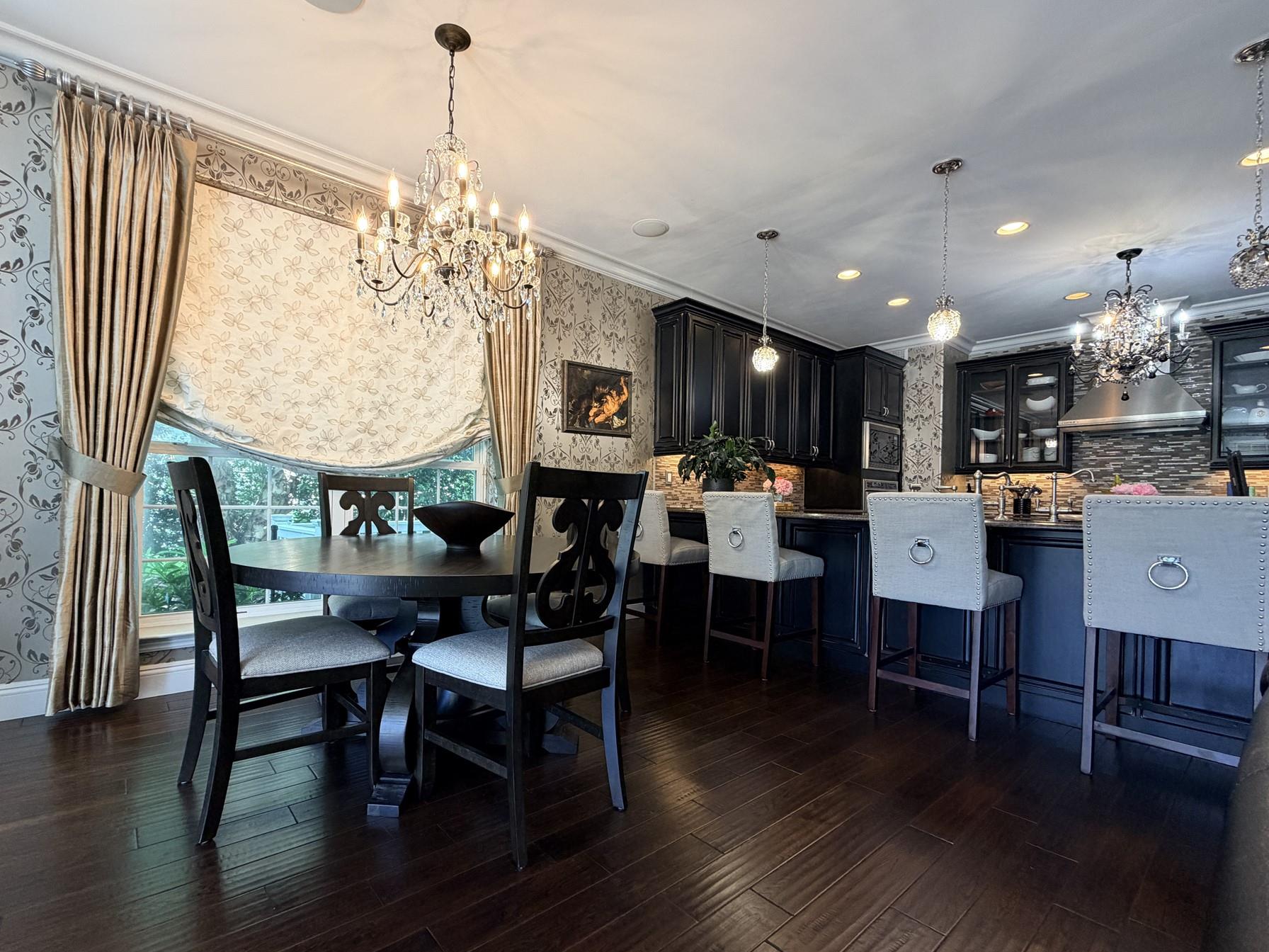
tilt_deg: -0.1
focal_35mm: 16
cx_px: 578
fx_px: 587
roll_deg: -1.1
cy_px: 498
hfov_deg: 94.3
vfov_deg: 78.1
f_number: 2.2
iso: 160
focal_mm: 2.22
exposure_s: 1/60
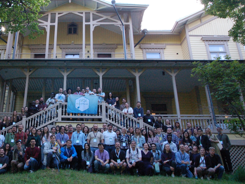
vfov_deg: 41.0
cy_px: 82
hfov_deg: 51.6
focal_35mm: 35
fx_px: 245
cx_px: 73
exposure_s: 1/125
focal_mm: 17
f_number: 11
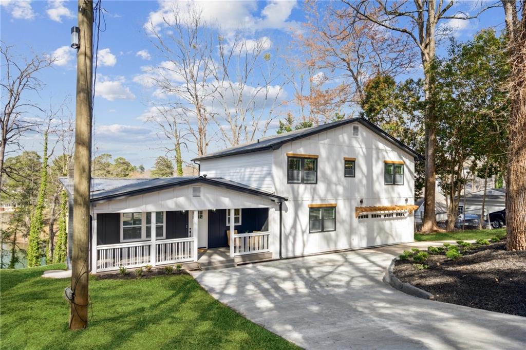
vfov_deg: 59.4
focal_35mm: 21
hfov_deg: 81.2
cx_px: 263
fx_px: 307
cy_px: 175
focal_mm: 21
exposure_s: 1/160
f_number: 5.6
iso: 100
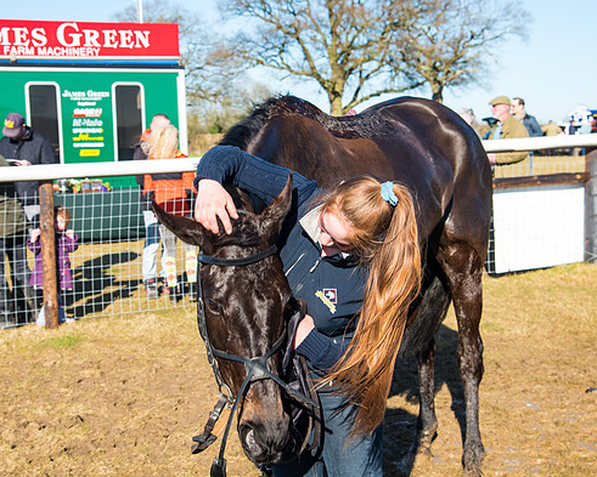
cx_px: 268
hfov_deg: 30.5
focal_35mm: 62
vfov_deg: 24.6
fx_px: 1096
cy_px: 238
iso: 125
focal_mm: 48
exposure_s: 1/250
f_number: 5
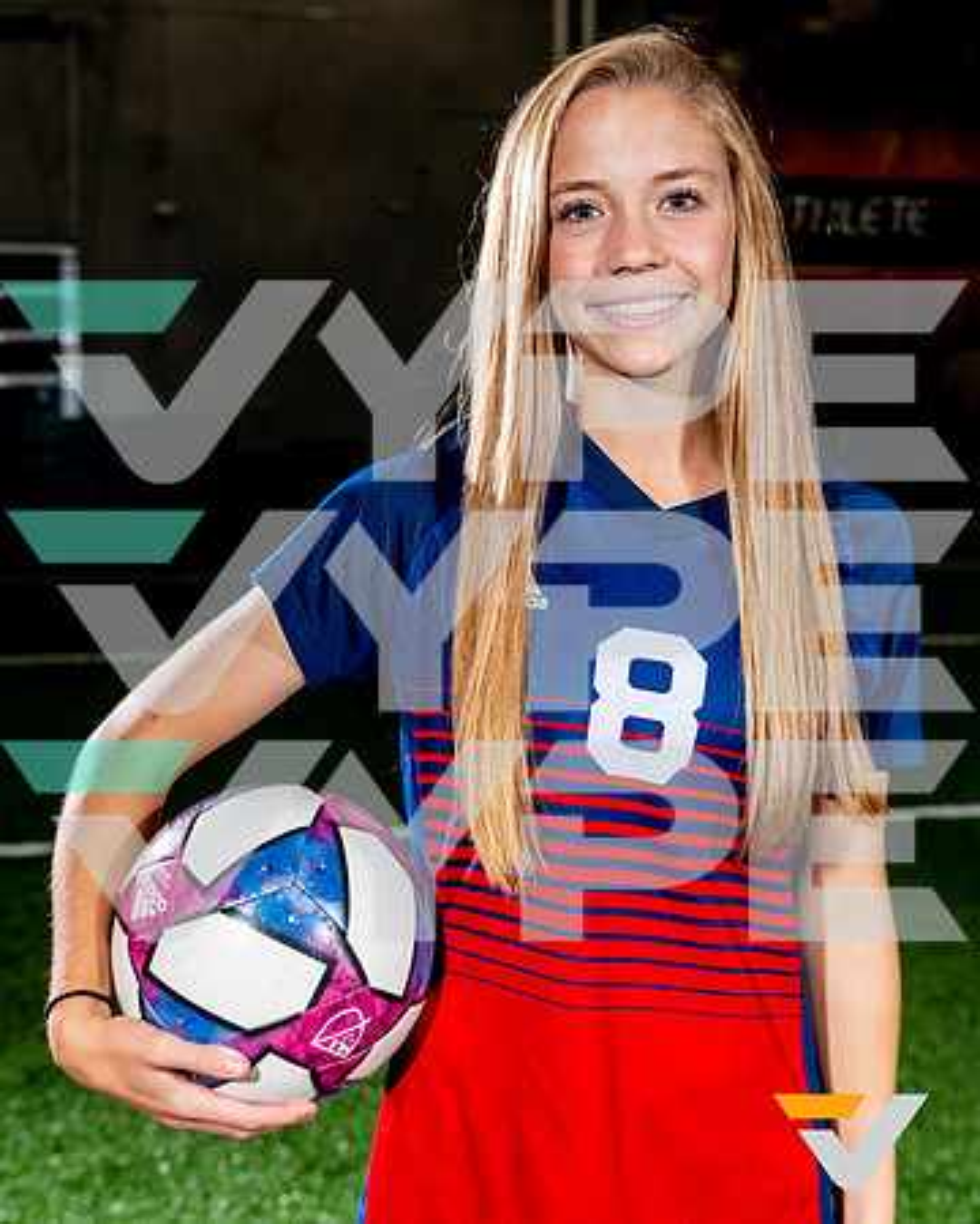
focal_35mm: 56
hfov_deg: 27.0
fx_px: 2042
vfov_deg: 33.4
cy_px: 612
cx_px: 485
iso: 100
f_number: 5
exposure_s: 1/125
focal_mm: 40
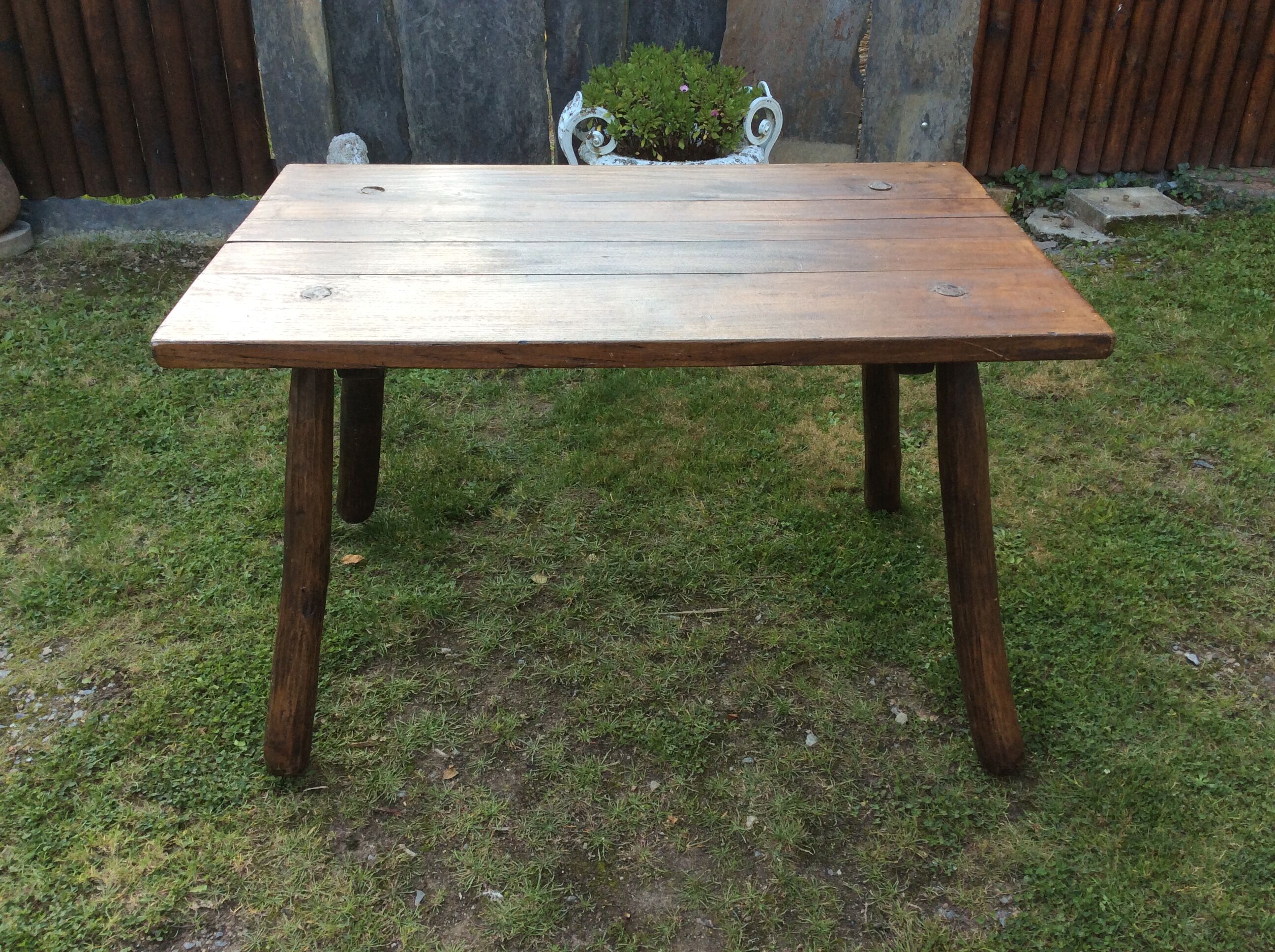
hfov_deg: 56.9
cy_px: 476
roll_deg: -0.9
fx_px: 1177
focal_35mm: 32
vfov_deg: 44.1
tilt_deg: -30.5
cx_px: 638
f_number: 2.4
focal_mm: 3.3
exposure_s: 1/107
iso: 32
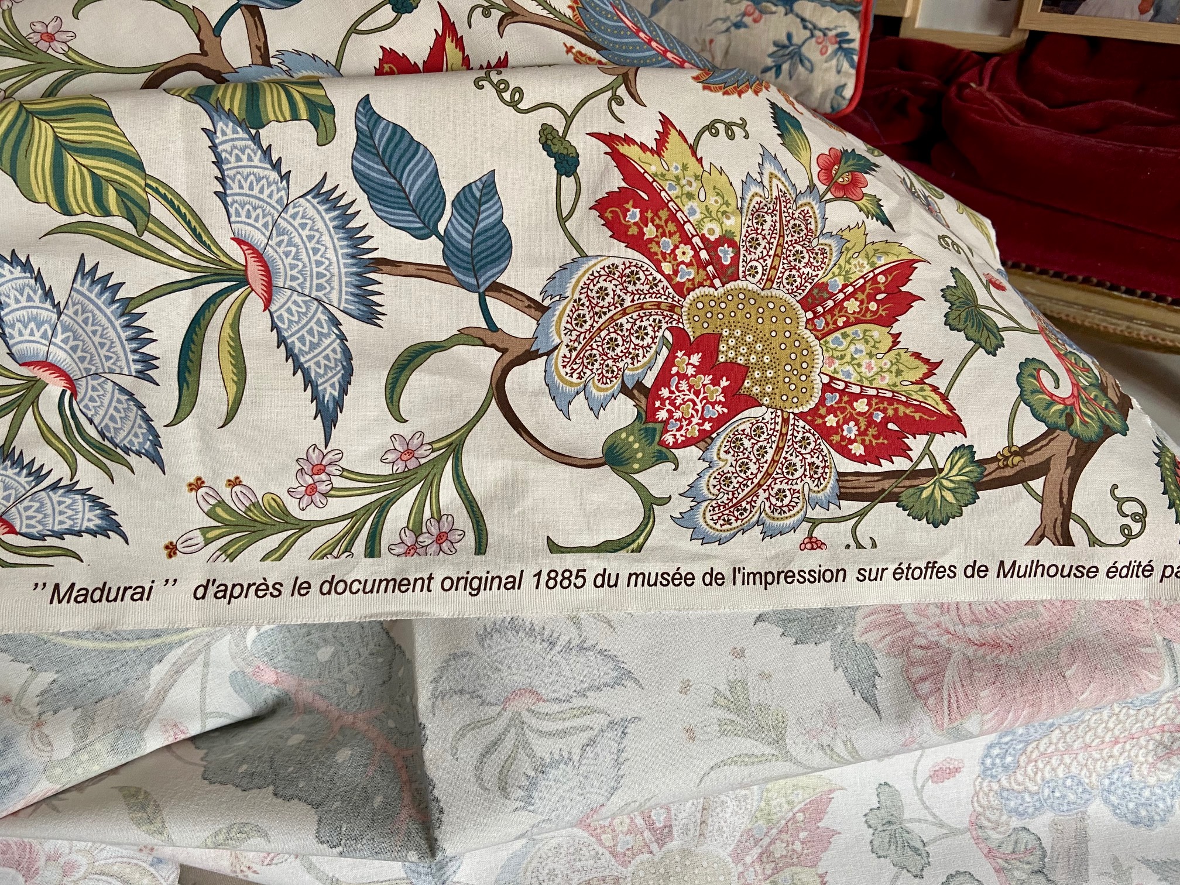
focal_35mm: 26
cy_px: 442
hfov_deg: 67.3
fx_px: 886
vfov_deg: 53.1
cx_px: 590
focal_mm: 4.25
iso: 125
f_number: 1.8
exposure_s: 1/95
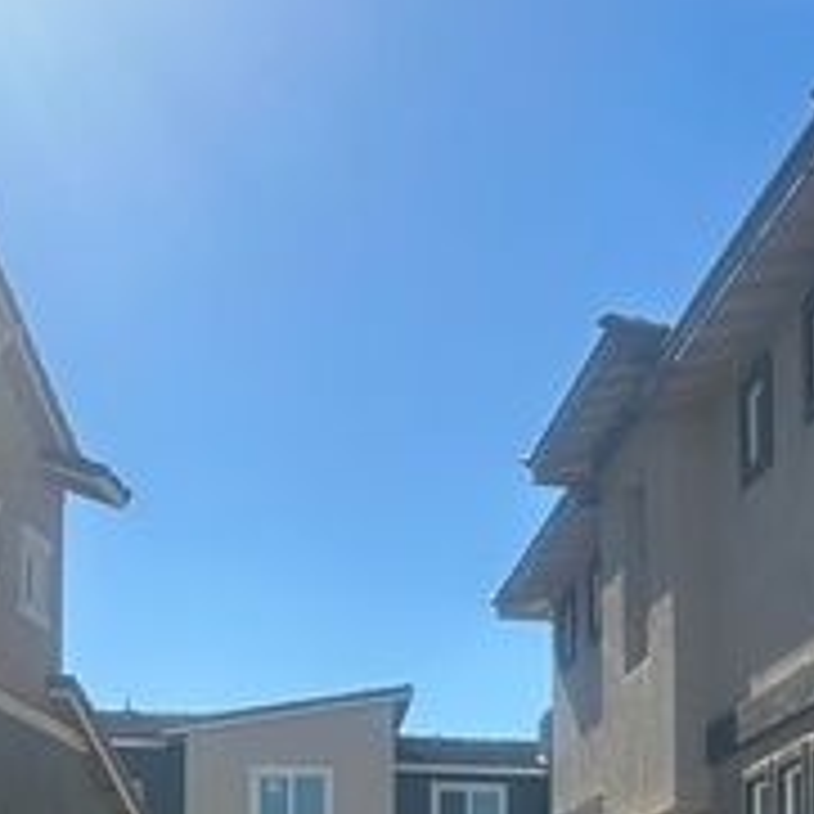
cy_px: 888
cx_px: 1025
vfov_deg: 21.1
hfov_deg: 20.5
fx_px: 2075
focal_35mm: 78
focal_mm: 6.86
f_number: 1.78
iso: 80
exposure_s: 1/4545
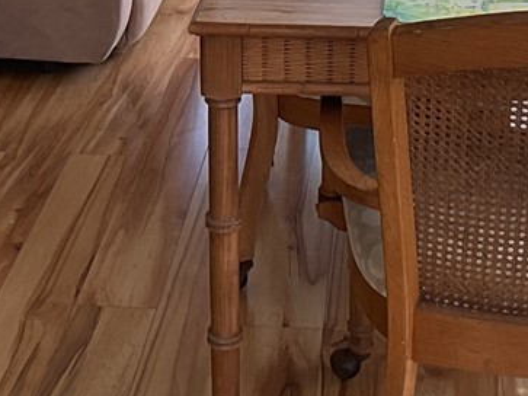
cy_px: -76
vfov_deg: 11.4
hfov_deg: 15.4
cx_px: 308
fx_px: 1952
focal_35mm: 128
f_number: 1.8
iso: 16
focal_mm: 3
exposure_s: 1/130
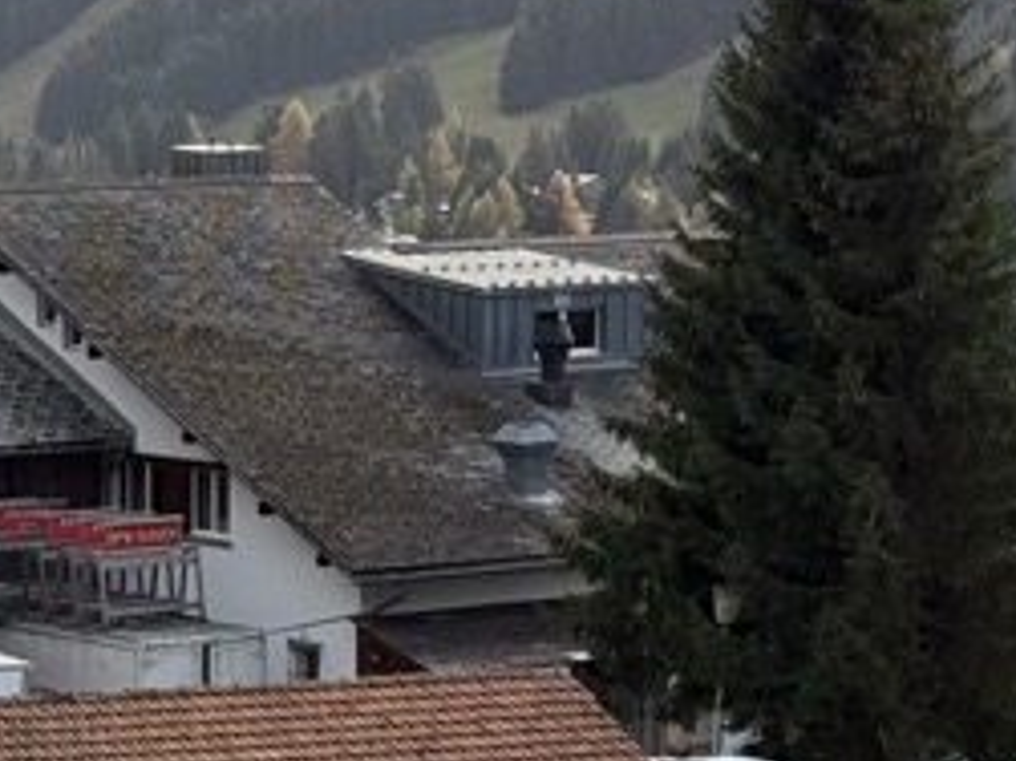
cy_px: 526
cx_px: -4
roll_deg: +0.3
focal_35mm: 196
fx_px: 5750
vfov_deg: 7.6
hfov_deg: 10.0
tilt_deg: -4.9
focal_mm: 6.76
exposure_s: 1/1883
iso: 80
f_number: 1.78
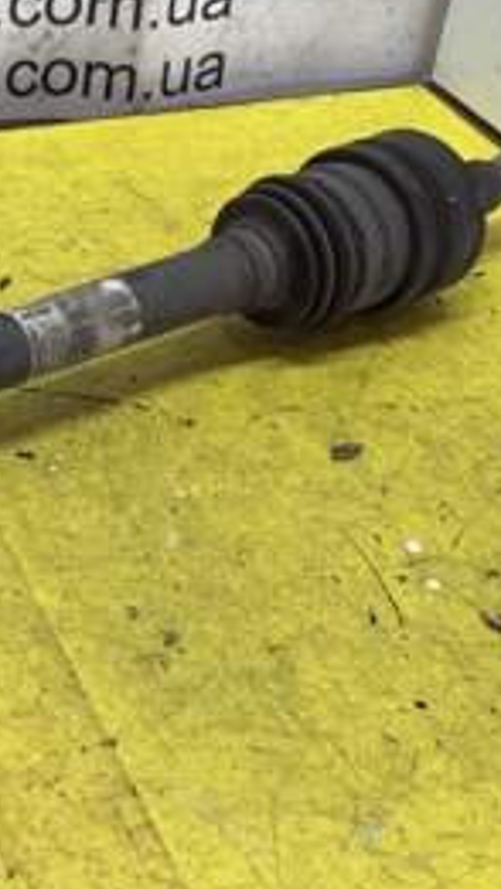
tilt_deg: -32.7
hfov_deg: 16.9
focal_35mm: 64
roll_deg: +2.0
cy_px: 334
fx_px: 1510
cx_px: -273
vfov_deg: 32.7
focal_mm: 6.76
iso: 64
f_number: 1.78
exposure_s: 1/100
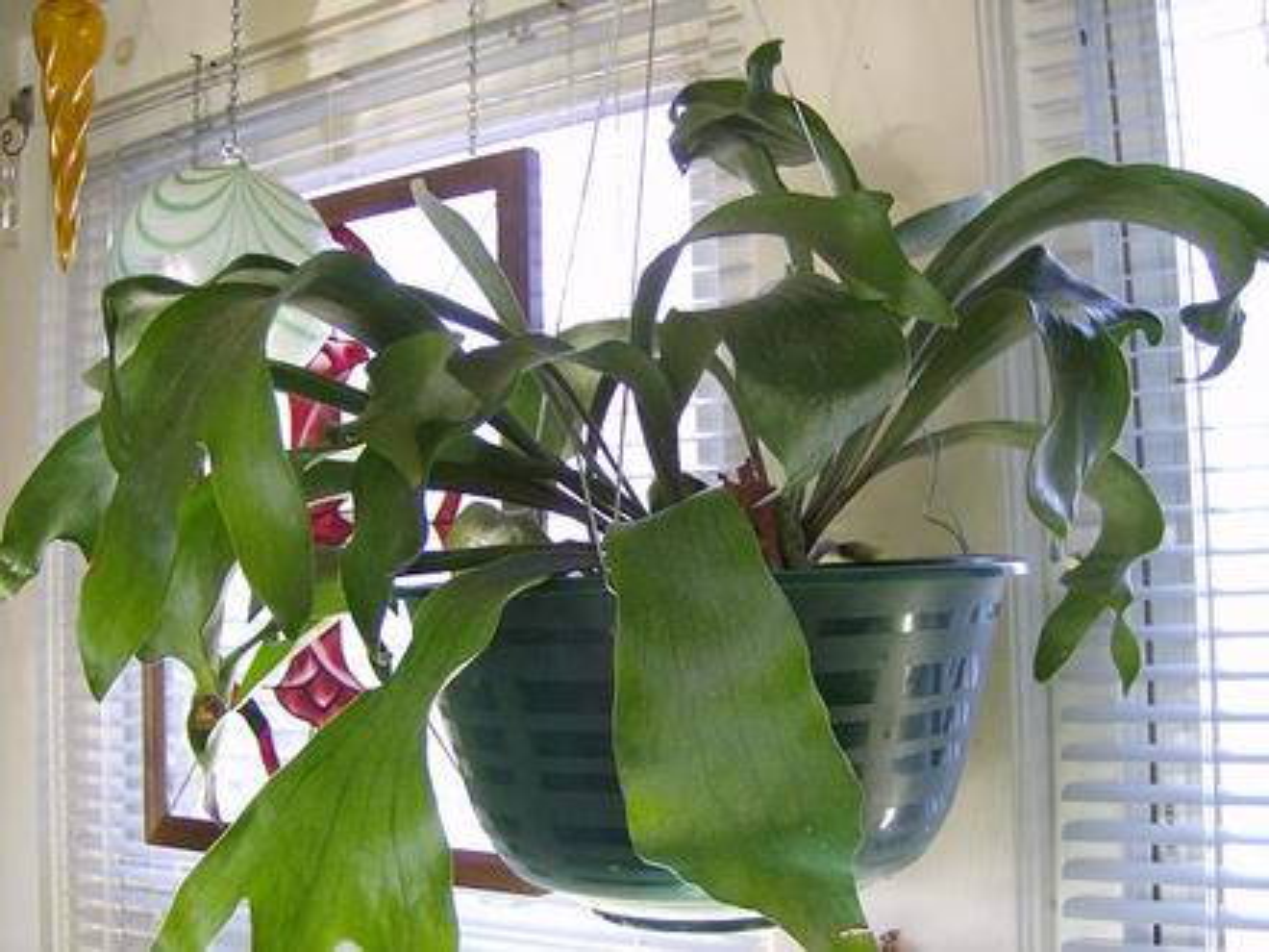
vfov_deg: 39.7
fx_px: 1320
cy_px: 476
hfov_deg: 51.4
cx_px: 634
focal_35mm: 36
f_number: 2.8
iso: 200
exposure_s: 1/29.8
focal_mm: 6
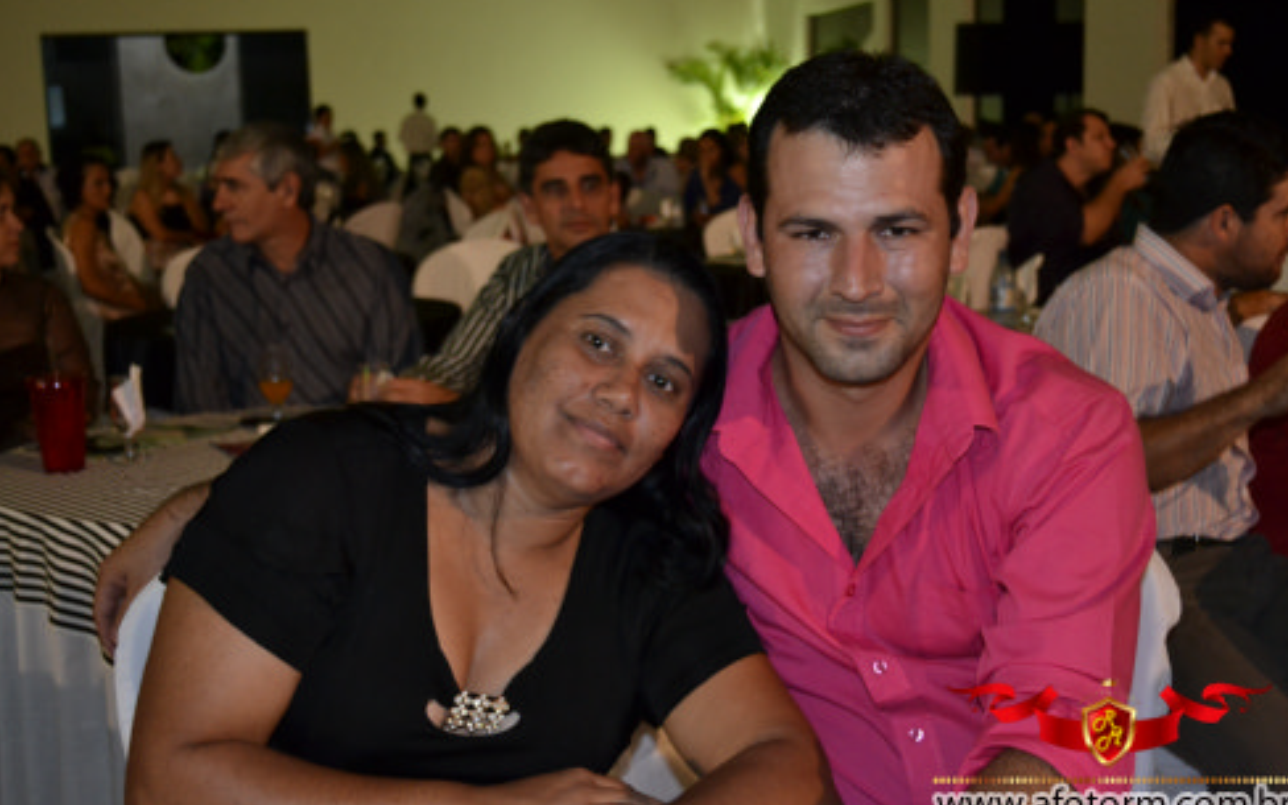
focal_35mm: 47
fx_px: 1650
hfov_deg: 42.6
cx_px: 657
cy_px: 421
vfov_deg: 27.4
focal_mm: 30
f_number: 4.5
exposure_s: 1/50
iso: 1600
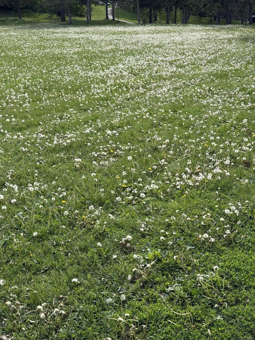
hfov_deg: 30.3
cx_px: 128
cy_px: 170
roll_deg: +0.9
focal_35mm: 48
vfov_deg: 39.7
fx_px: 471
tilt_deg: -17.9
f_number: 1.78
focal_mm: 6.76
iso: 64
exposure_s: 1/1980
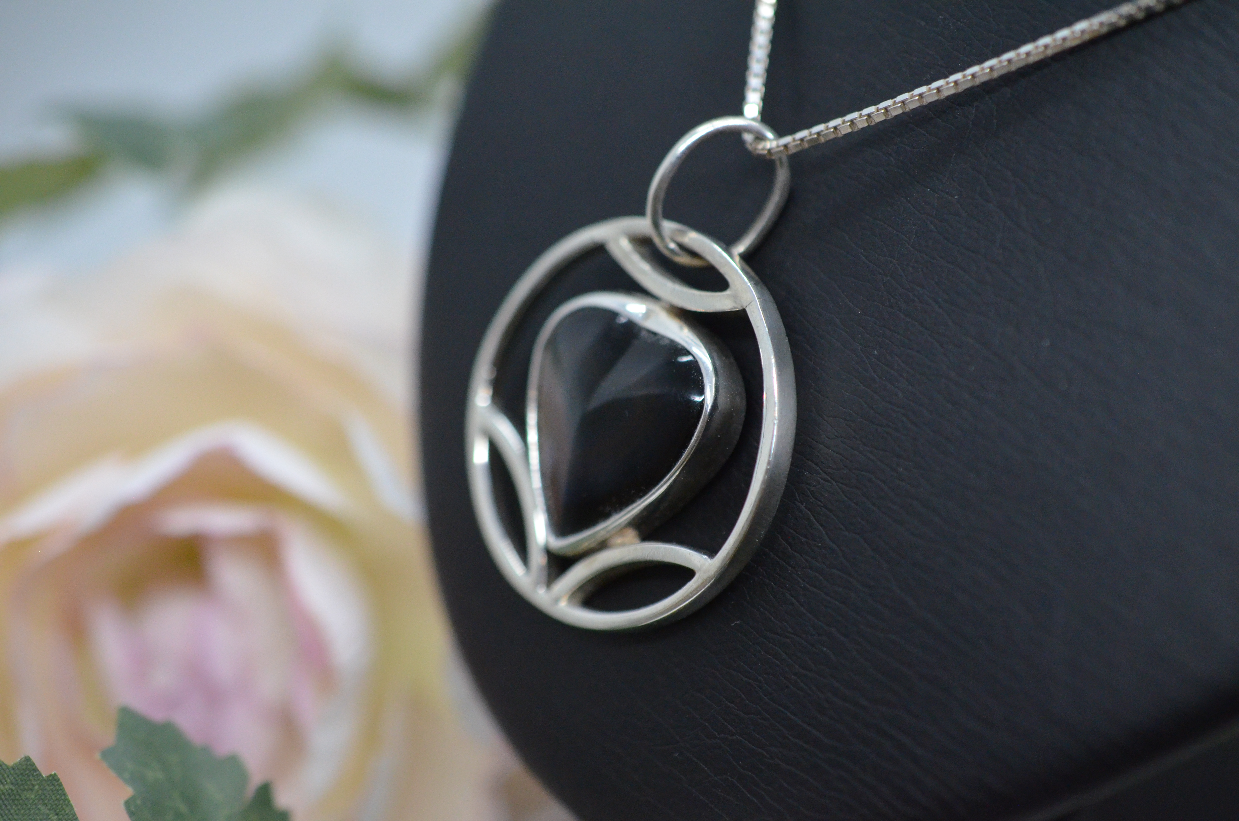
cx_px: 620
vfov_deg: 22.5
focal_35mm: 60
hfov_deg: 33.5
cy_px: 410
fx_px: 2061
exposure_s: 1/2500
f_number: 3.5
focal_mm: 40
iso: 2500
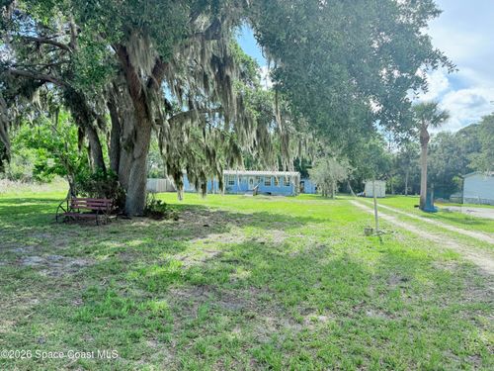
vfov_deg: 56.8
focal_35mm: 24
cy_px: 186
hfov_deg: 71.6
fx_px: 343
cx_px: 247
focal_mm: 6.76
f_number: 1.78
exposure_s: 1/772
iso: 100
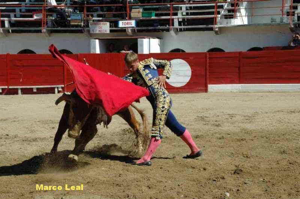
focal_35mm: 98
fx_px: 811
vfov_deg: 14.0
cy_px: 100
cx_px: 150
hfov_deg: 20.9
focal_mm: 65
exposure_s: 1/800
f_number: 11
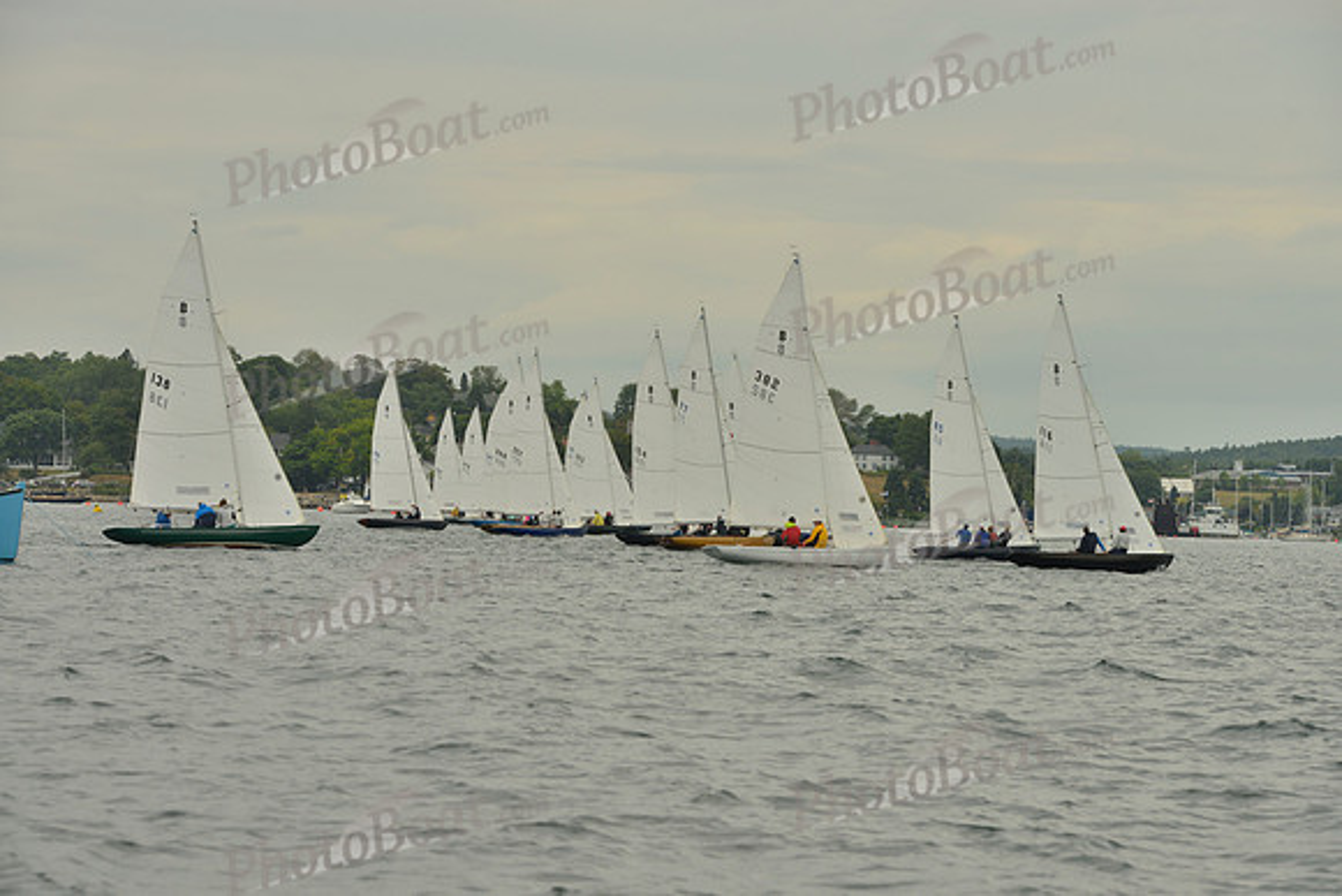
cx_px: 671
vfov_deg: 11.8
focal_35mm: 116
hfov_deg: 17.6
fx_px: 4325
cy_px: 448
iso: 200
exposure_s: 1/800
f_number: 8
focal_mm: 116
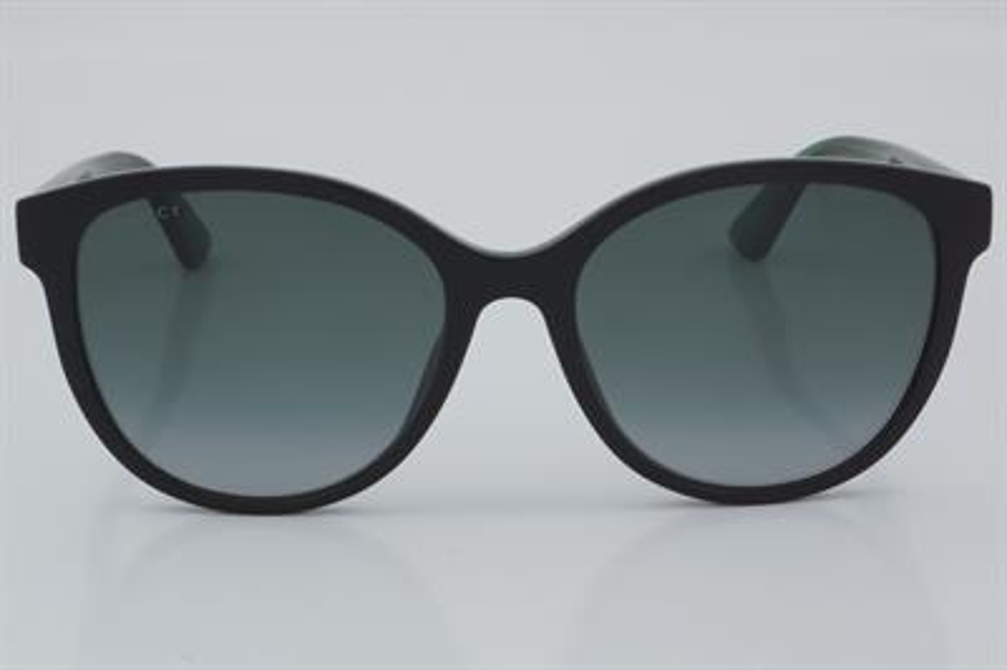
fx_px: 2306
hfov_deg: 24.6
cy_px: 335
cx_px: 504
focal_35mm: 82
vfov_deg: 16.5
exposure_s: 1/4
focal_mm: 55
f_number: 32
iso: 100
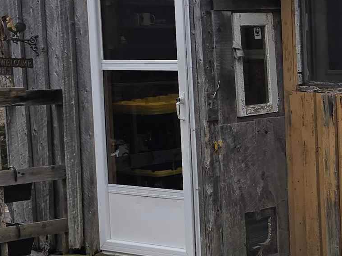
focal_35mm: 93
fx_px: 919
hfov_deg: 17.3
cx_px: 609
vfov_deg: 15.9
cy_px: 98
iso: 12
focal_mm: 6.3
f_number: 1.7
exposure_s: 1/409
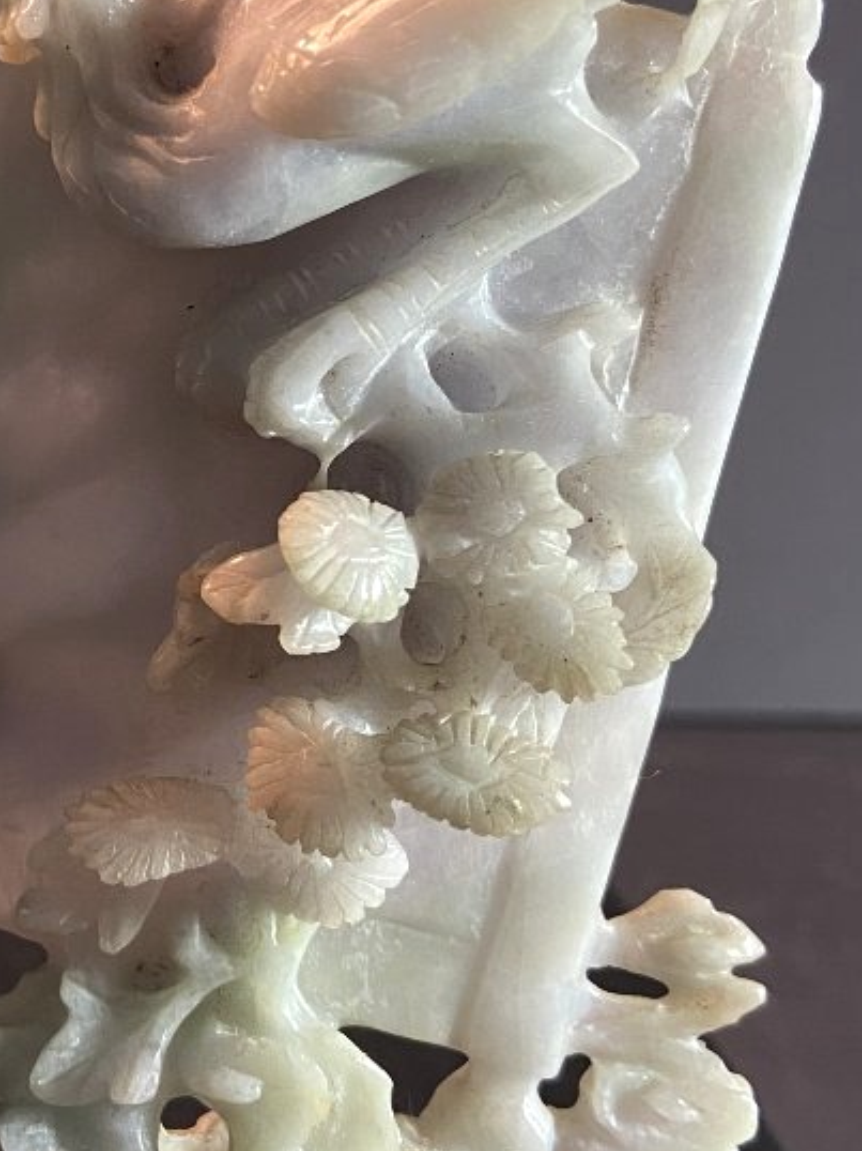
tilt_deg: -7.0
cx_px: 64
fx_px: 1927
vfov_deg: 33.2
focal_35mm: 58
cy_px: 490
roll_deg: -0.2
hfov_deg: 24.4
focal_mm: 4.25
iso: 200
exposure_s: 1/50
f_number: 1.8
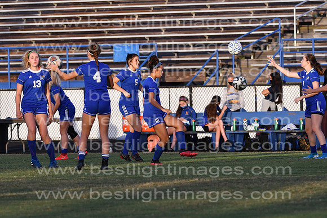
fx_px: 4088
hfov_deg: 4.6
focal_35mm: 450
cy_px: 109
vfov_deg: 3.1
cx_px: 164
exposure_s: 1/1600
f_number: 5.6
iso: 800
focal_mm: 300
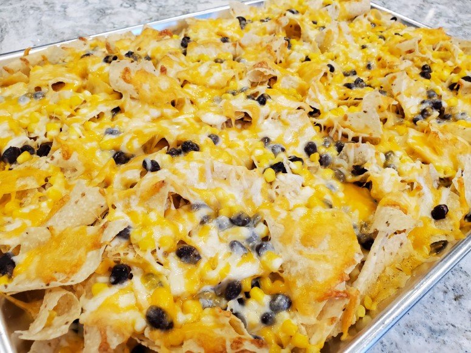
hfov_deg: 67.3
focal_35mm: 26
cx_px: 236
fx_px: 354
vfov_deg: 53.1
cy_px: 176
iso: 250
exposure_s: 1/39
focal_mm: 4.3
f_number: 2.4
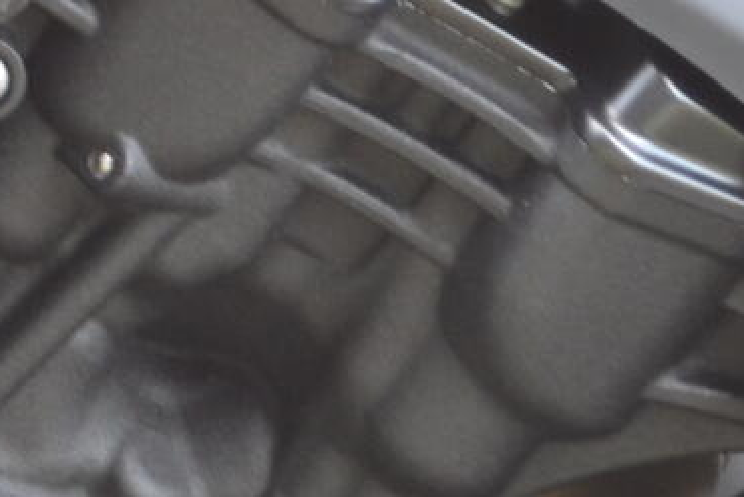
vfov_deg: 3.1
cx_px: -296
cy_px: 842
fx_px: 9214
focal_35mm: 446
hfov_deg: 4.6
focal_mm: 55
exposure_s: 1/50
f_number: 5.6
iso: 400
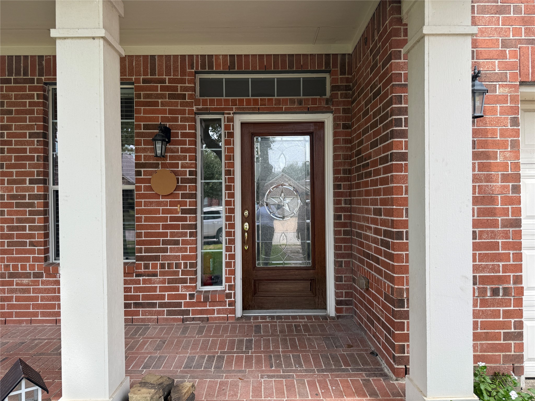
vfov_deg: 56.8
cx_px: 268
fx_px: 371
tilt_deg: +0.8
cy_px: 200
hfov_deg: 71.6
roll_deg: +0.6
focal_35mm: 24
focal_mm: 6.76
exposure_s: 1/728
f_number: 1.78
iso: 80
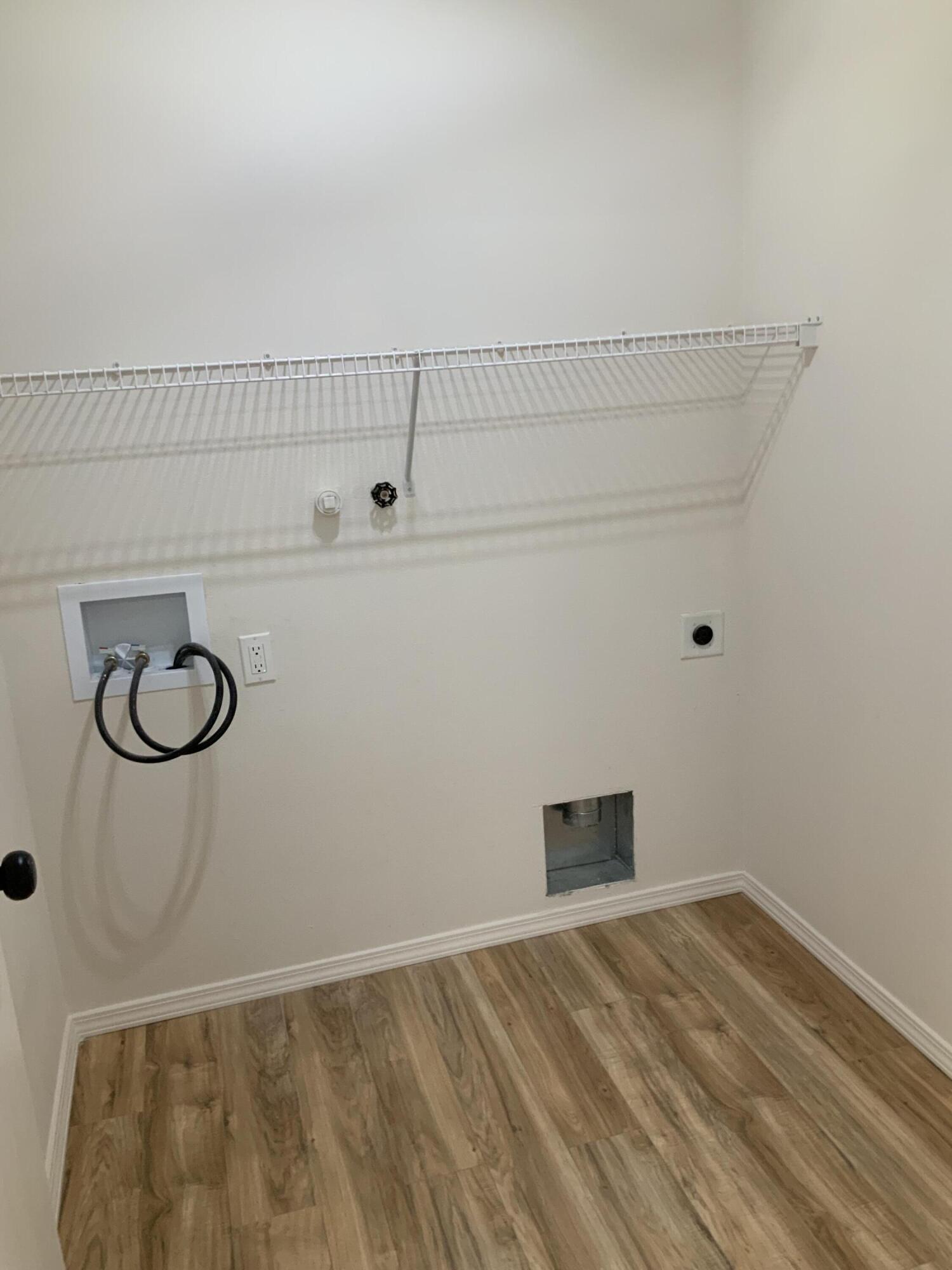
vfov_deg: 61.7
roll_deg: +4.1
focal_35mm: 29
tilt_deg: -12.7
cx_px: 476
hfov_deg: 48.2
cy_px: 635
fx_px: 1063
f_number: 1.8
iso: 80
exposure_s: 1/60
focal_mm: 3
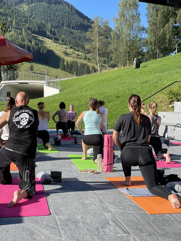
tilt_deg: -1.8
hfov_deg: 28.0
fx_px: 363
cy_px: 120
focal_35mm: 52
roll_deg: -0.6
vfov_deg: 36.8
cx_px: 90
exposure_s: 1/1199
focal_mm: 6
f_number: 2
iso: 32
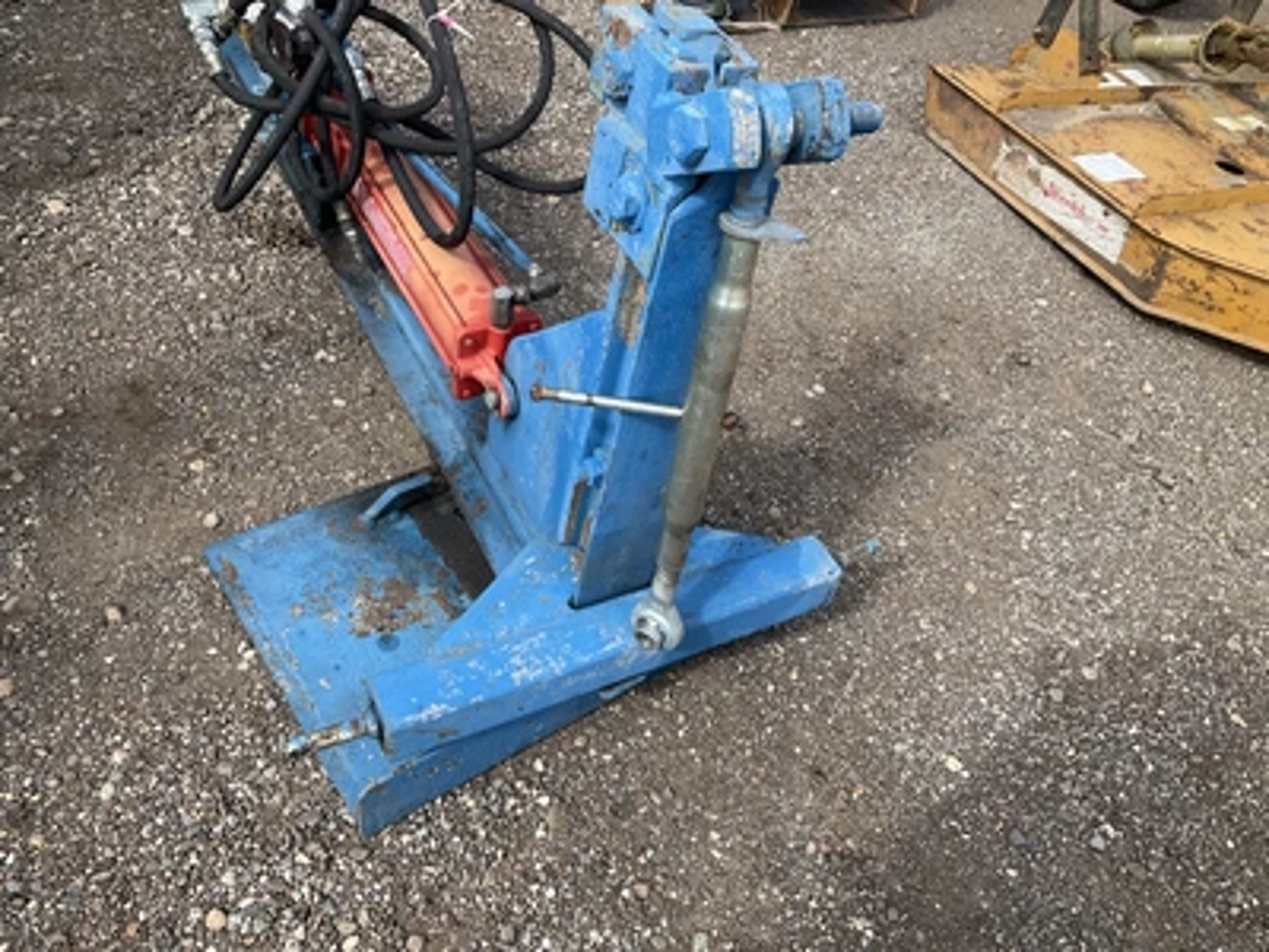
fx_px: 1063
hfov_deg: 61.7
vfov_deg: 48.2
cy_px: 476
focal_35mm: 29
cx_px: 634
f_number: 1.8
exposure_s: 1/709
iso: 25
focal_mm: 3
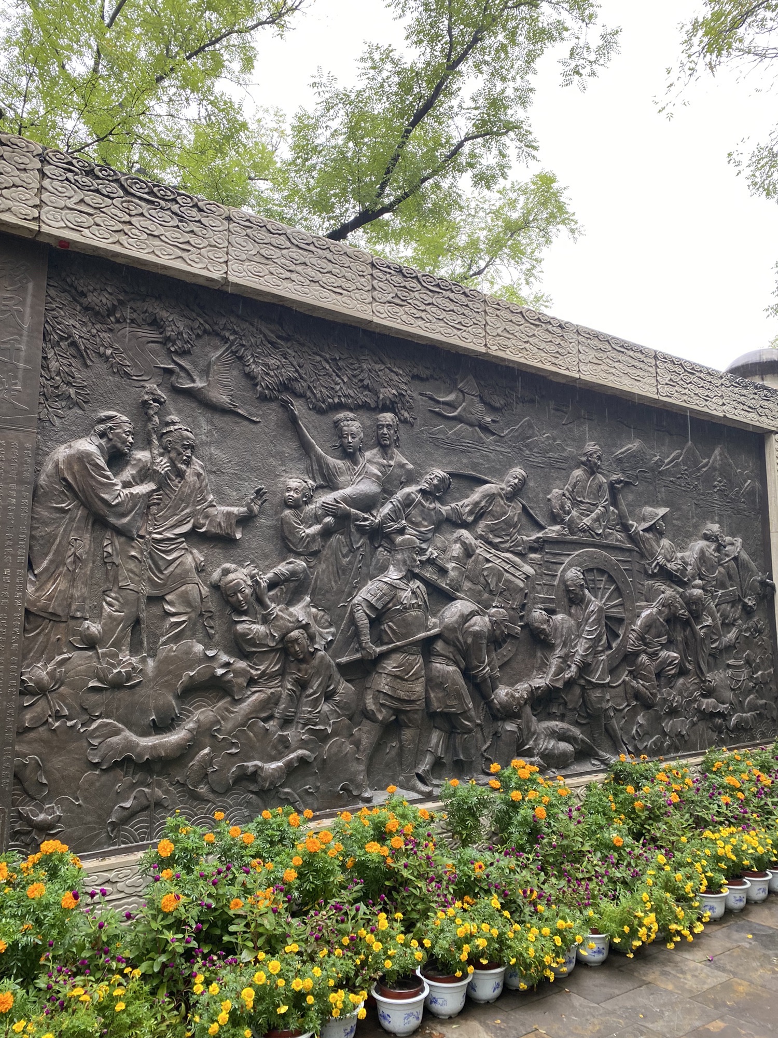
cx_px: 389
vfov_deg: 67.3
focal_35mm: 26
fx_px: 779
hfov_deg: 53.1
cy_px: 519
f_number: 1.8
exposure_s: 1/122
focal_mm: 4.25
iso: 80
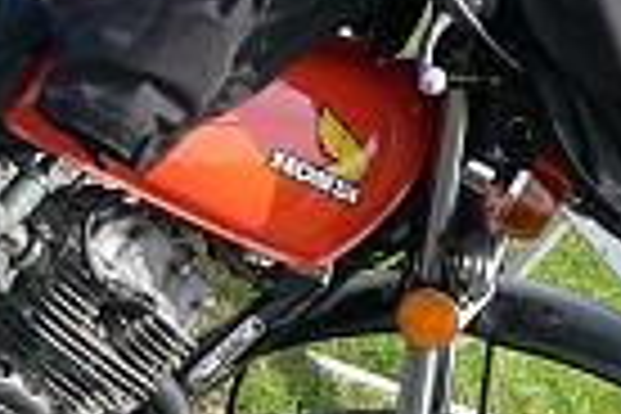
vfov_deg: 10.8
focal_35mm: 127
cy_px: 248
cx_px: -151
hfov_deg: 15.5
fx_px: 2191
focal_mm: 6
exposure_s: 1/320
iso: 80
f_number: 4
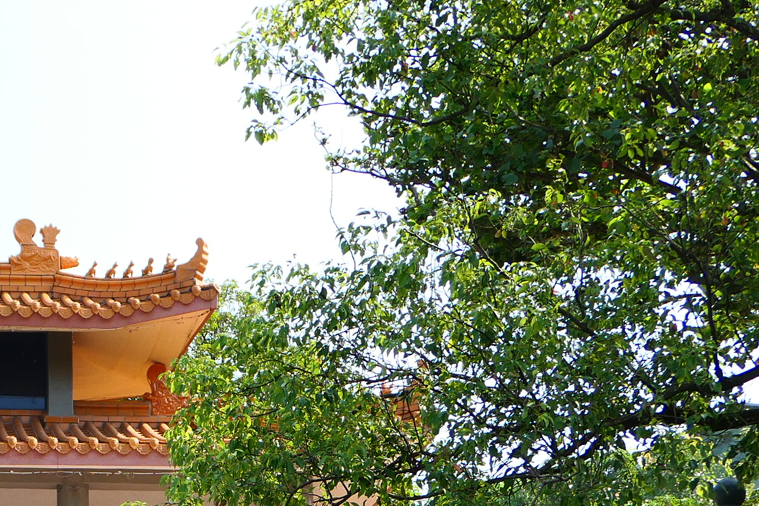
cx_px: -107
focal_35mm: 92
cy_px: 598
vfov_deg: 14.4
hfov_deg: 20.9
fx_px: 1939
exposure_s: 1/1300
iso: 125
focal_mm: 11
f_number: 2.5
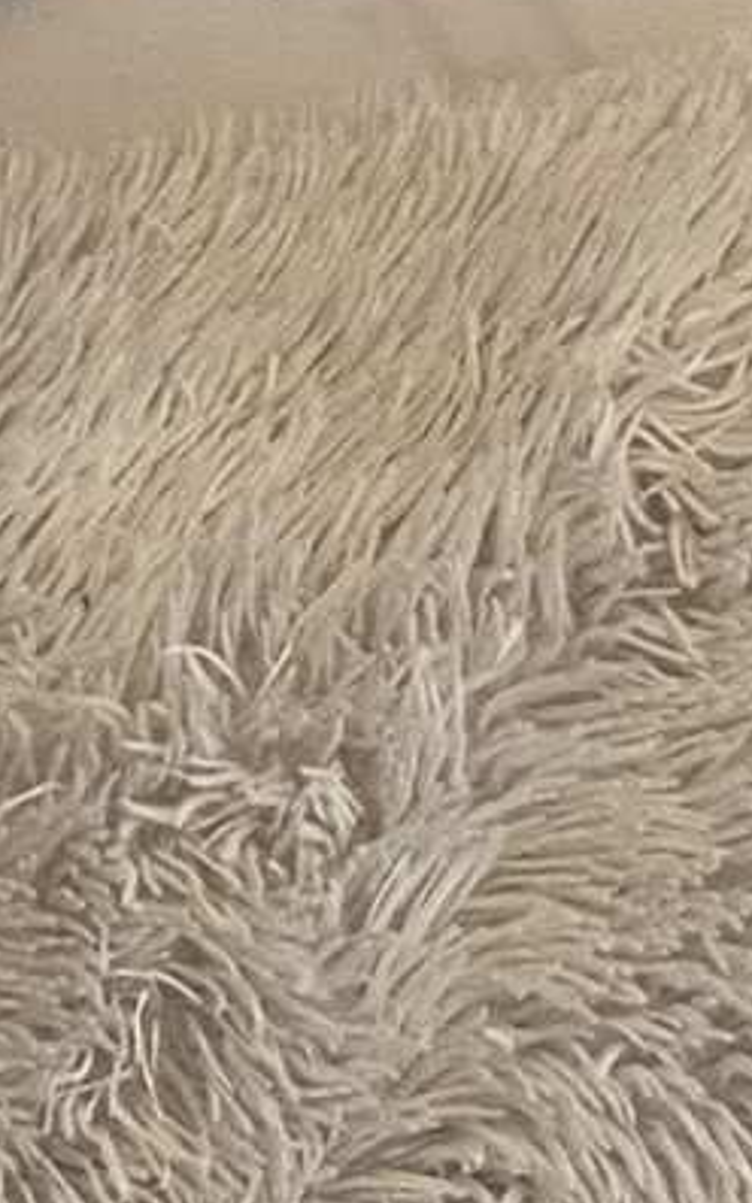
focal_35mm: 142
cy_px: 297
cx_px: -12
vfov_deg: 14.7
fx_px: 4658
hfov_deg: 9.2
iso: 500
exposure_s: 1/60
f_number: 1.8
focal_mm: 4.25
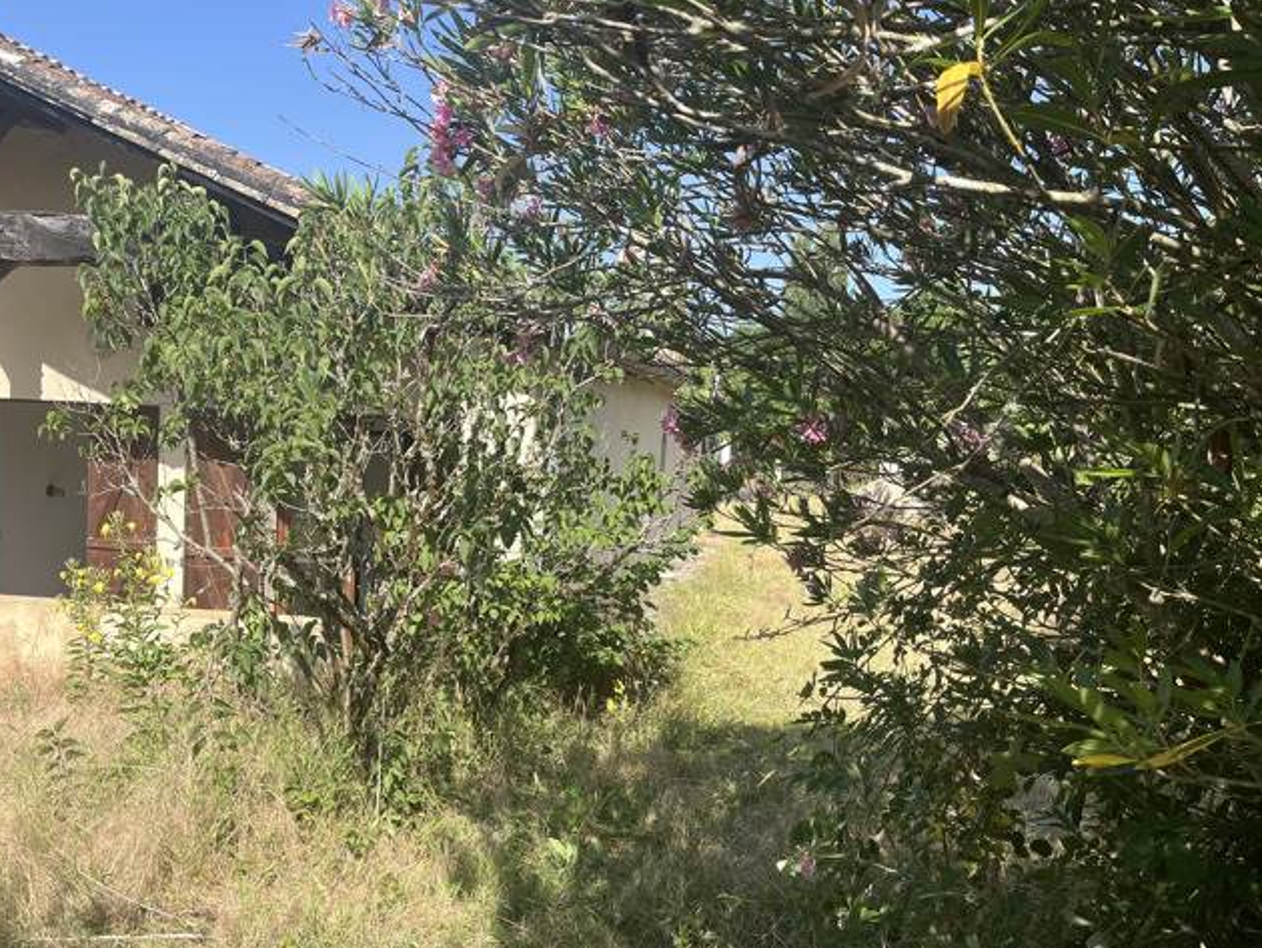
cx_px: 463
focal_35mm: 33
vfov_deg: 42.9
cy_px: 521
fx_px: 1204
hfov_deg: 54.6
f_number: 1.6
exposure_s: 1/2179
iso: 50
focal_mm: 5.1
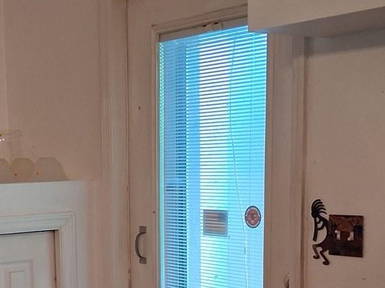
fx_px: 867
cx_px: 54
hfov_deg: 24.5
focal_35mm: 78
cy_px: 275
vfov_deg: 18.5
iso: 320
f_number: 1.8
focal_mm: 4
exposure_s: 1/60
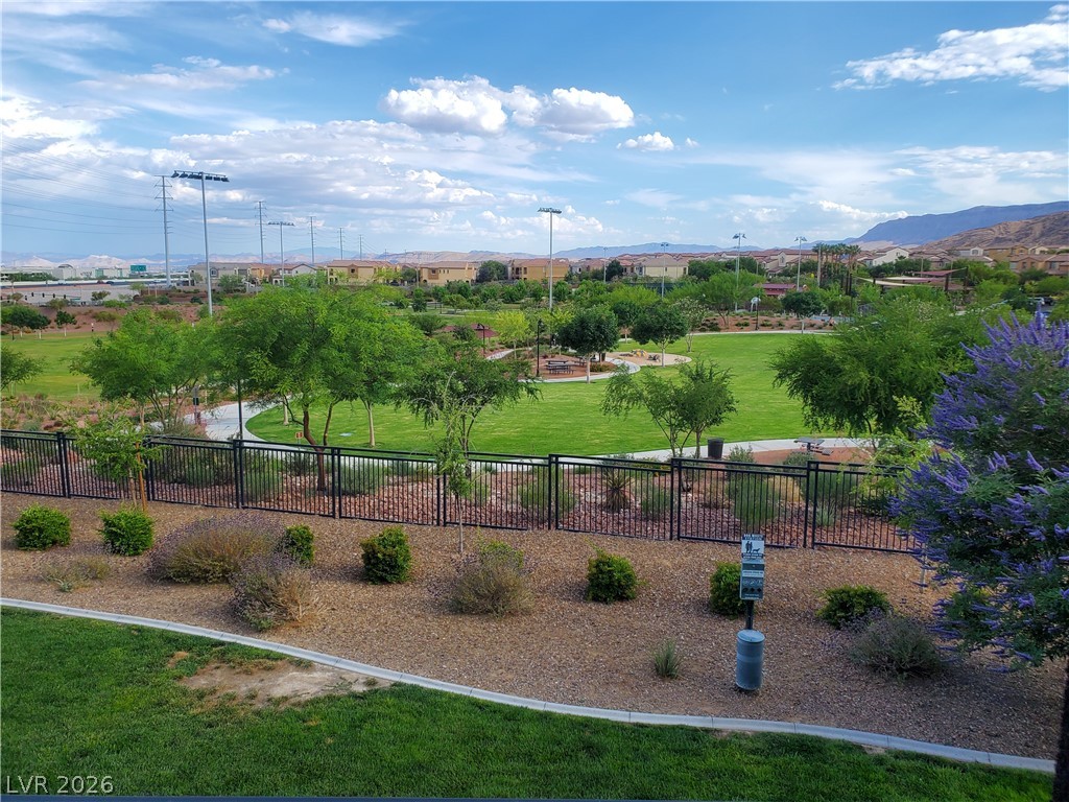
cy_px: 401
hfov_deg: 67.3
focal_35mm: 26
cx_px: 534
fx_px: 803
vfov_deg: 53.1
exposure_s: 1/1070
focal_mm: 4.3
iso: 50
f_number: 2.4
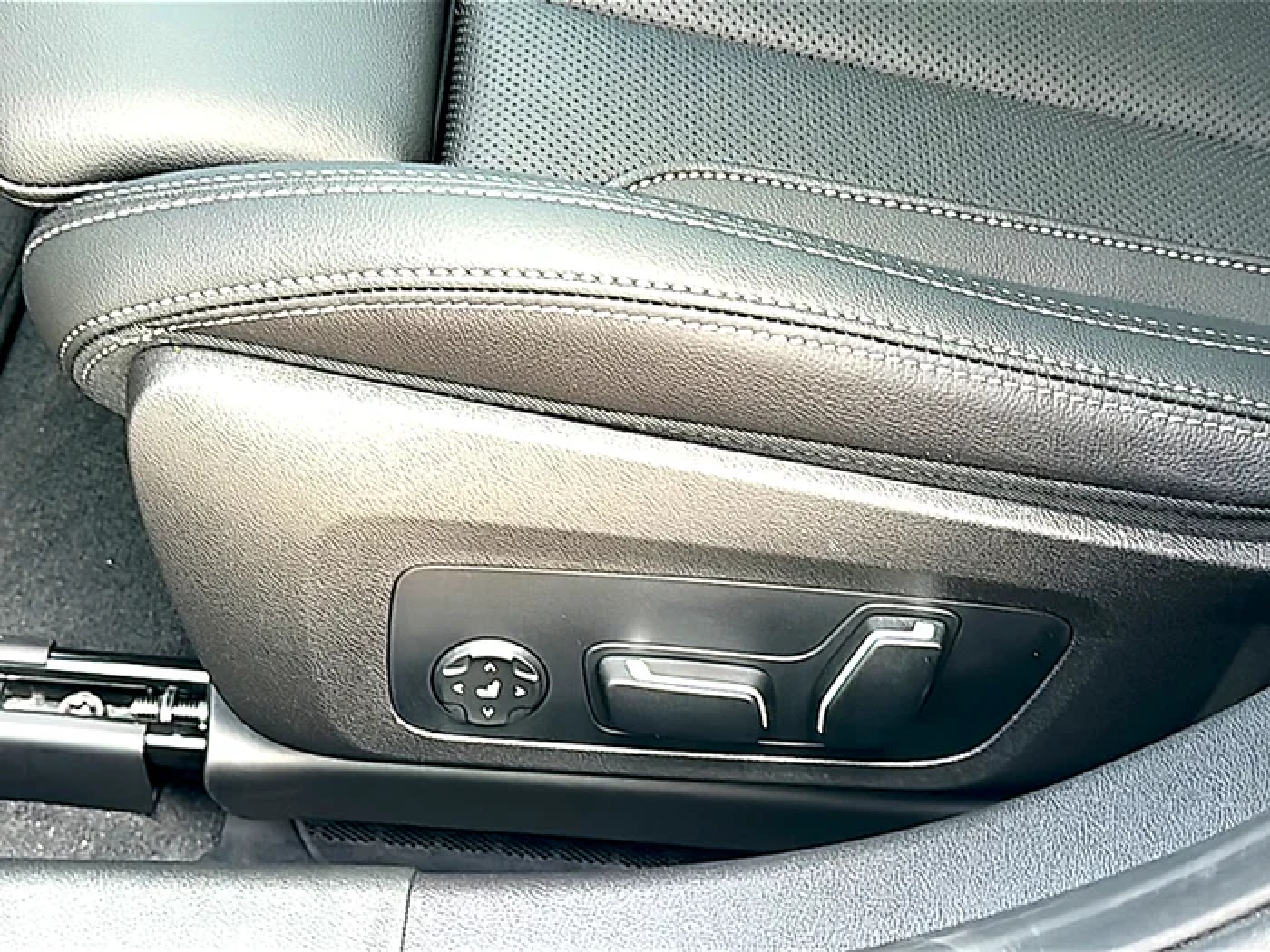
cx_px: 635
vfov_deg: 30.3
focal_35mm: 48
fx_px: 1761
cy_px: 476
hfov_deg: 39.7
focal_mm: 6.86
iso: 125
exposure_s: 1/146
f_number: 1.78
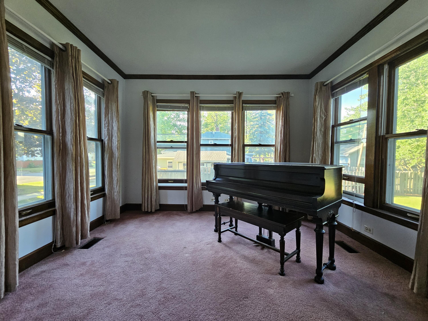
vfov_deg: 89.9
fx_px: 161
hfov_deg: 106.2
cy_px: 160
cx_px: 214
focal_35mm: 13
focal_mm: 2.2
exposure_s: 1/60.2
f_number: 2.2
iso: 200
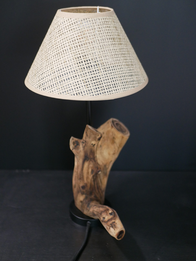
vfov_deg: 38.2
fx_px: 377
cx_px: 98
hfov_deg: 29.1
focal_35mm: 50
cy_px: 130
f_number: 1.7
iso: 1600
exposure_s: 1/60
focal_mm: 25
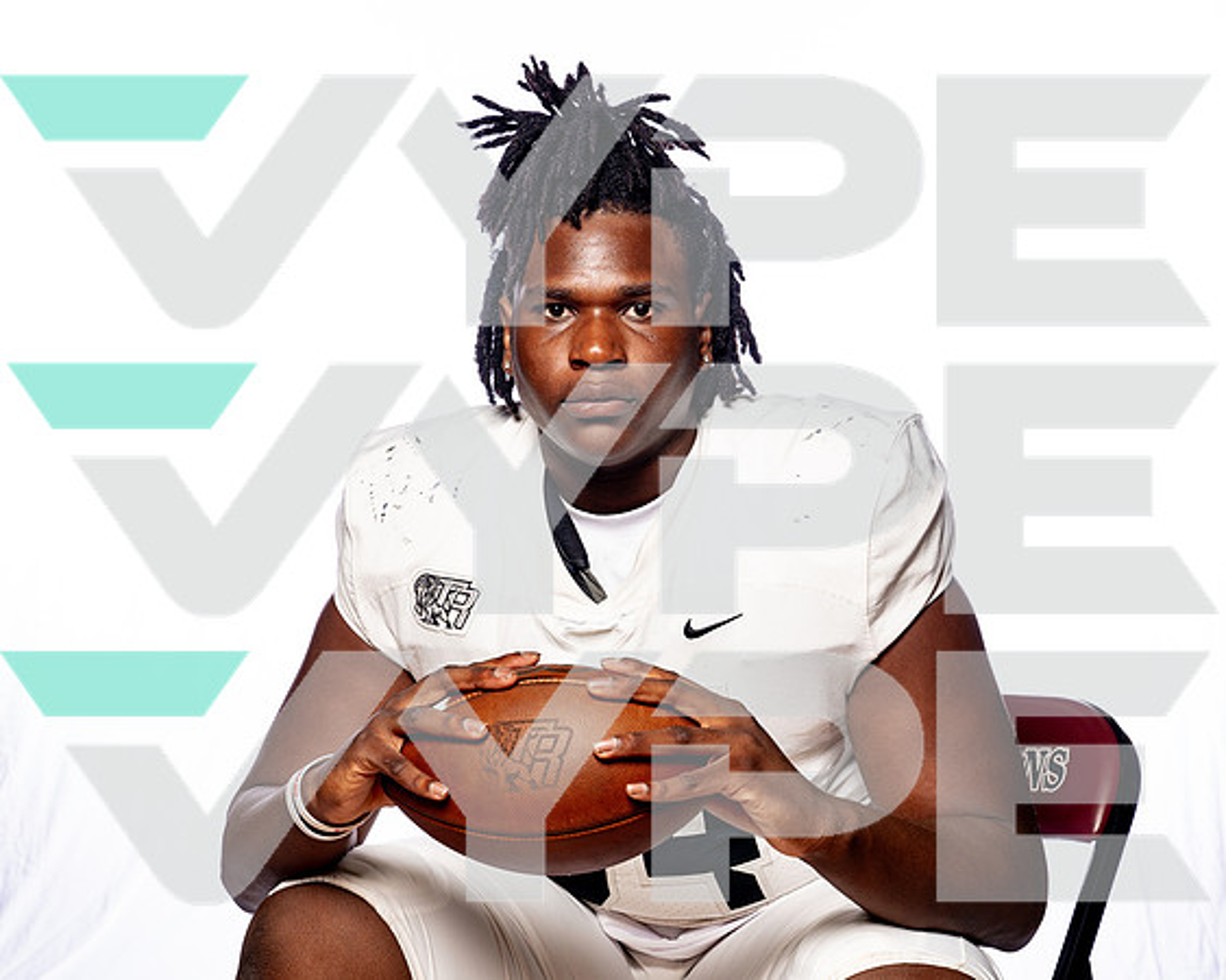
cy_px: 519
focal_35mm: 61
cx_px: 542
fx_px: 2206
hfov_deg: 31.0
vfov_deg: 25.0
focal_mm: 51
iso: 250
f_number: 7.1
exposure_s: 1/250
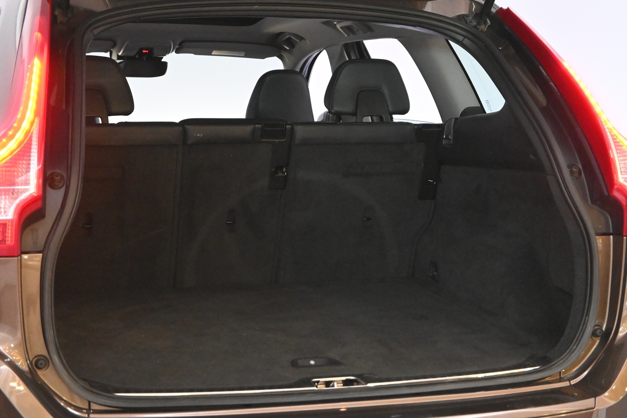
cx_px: 314
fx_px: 1306
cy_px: 209
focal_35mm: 75
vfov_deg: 18.2
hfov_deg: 27.0
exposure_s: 1/80
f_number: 6.3
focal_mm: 50
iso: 8000
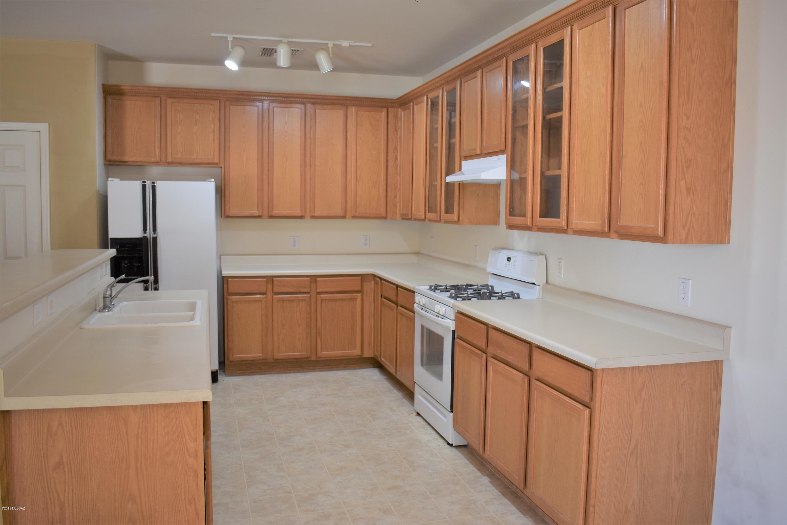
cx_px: 394
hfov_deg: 61.9
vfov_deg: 43.6
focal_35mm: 30
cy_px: 262
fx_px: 656
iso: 450
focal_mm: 20
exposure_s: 1/60
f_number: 4
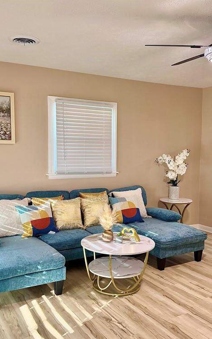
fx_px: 324
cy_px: 173
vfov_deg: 55.3
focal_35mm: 35
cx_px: 109
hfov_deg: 36.3
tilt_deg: -5.3
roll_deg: -0.2
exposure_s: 1/75
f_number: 1.78
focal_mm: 6.76
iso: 200
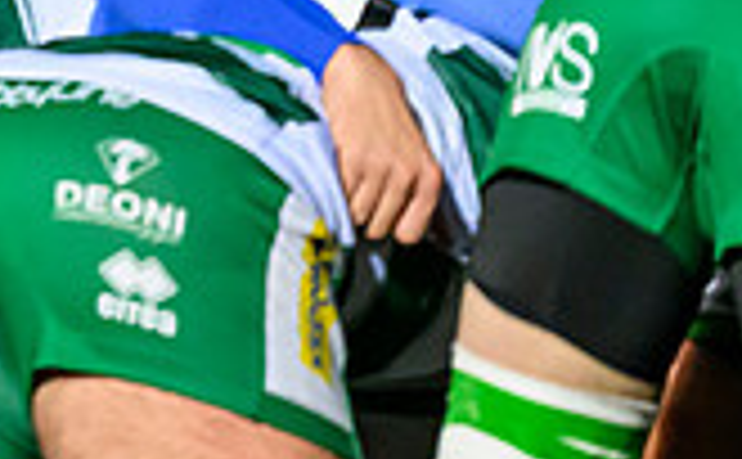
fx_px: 32780
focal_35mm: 1626
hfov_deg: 1.3
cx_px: -599
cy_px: -225
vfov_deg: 0.8
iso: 6400
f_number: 3.2
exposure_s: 1/1250
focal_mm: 400
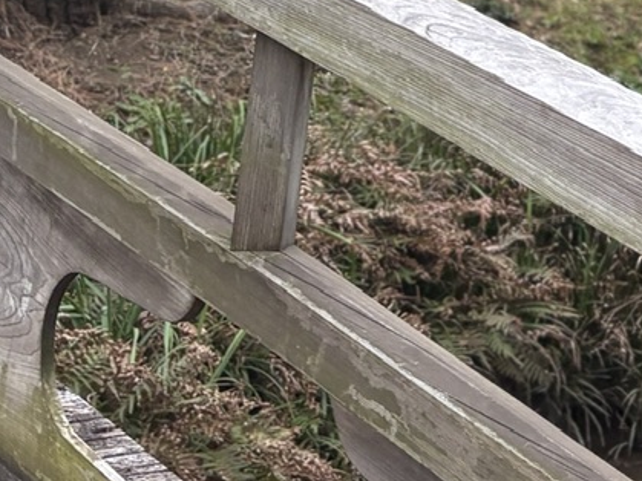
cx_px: 1226
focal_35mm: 127
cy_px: -144
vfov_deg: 11.4
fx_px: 2355
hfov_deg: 13.6
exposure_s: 1/77
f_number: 1.6
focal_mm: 5.96
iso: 125
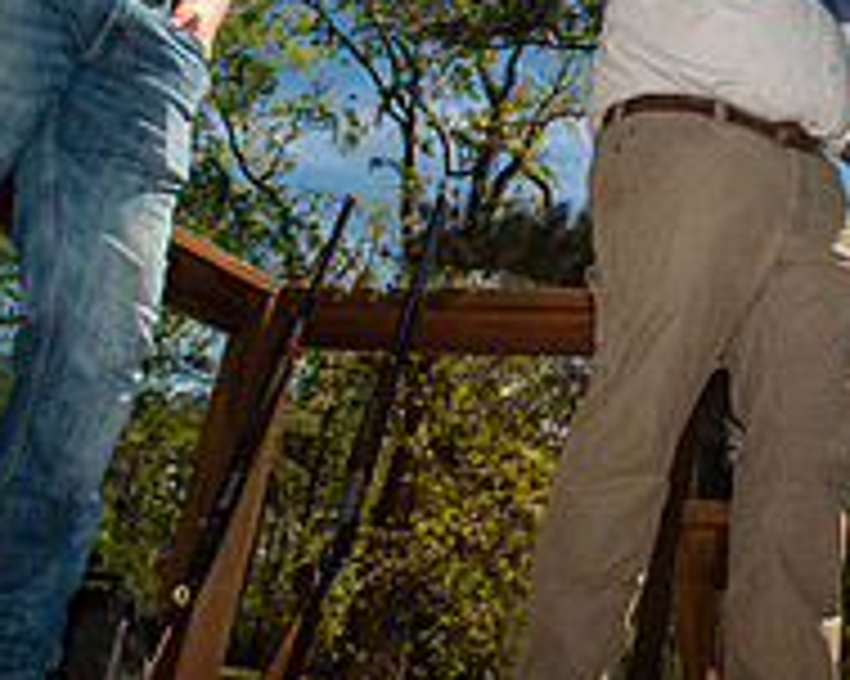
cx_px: 832
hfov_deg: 34.9
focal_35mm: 49
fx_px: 1232
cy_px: 54
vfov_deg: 29.4
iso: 80
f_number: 6.3
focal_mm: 17
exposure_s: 1/250
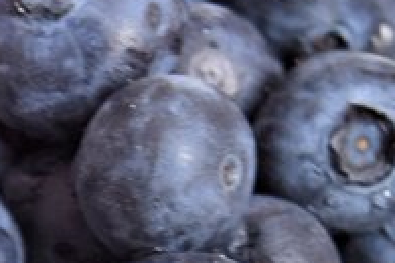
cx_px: -132
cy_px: 547
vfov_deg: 6.0
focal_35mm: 223
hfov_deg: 9.1
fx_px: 2442
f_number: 5.6
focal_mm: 29
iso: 200
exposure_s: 1/5
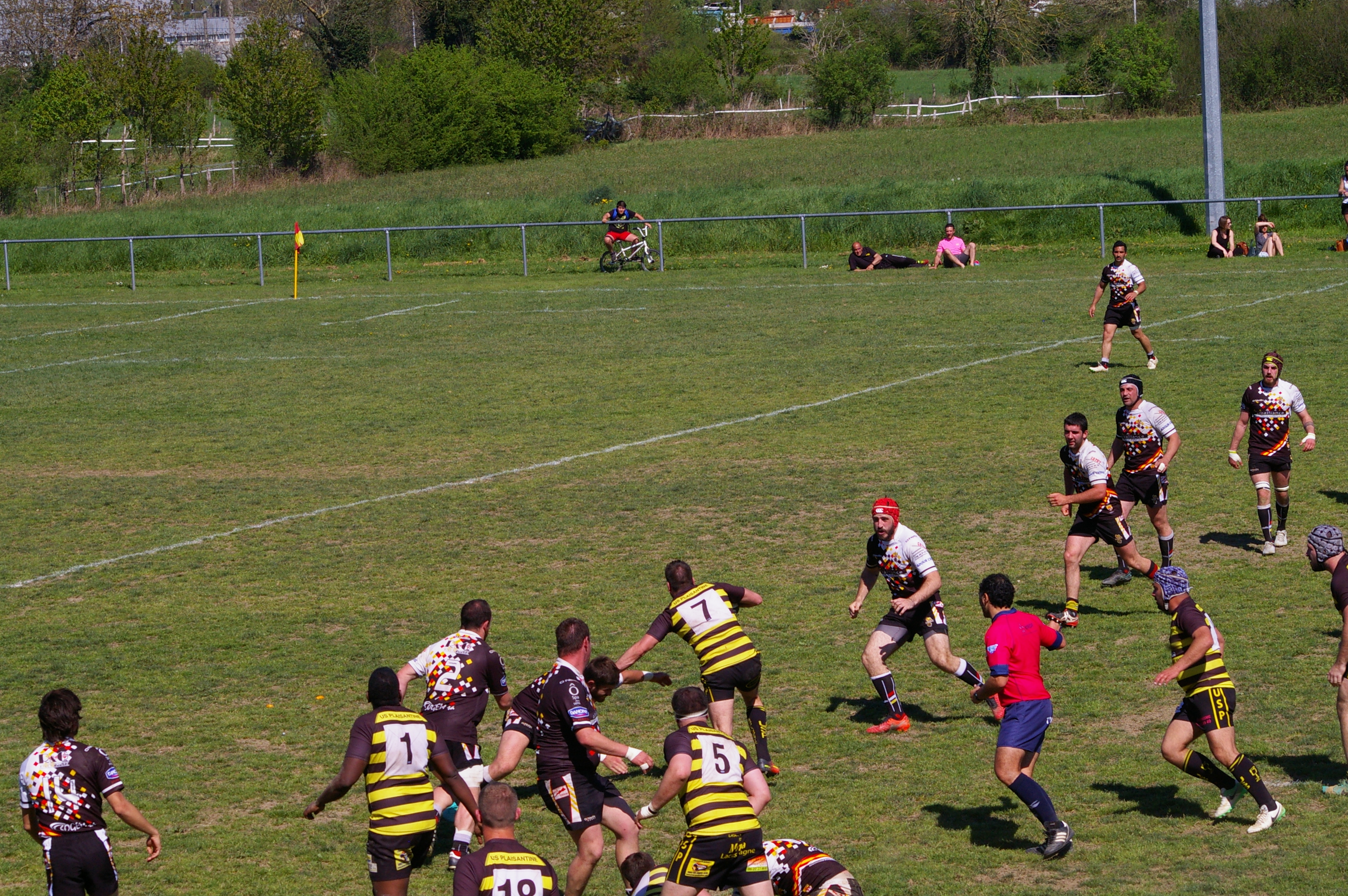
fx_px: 4770
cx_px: 674
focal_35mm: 128
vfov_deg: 10.7
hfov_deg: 16.1
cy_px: 448
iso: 400
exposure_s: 1/750
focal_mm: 85
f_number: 11
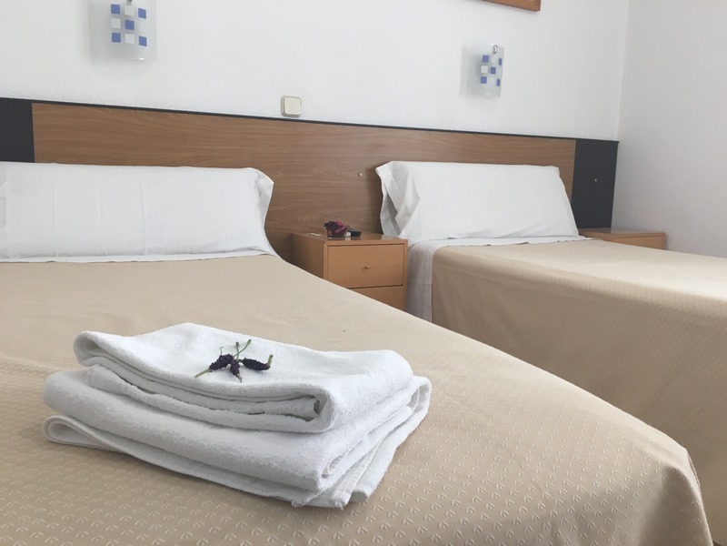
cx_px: 364
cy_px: 273
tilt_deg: -8.2
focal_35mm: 29
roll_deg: -1.1
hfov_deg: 61.7
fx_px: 609
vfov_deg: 48.2
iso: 80
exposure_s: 1/33
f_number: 2.2
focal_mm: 4.15
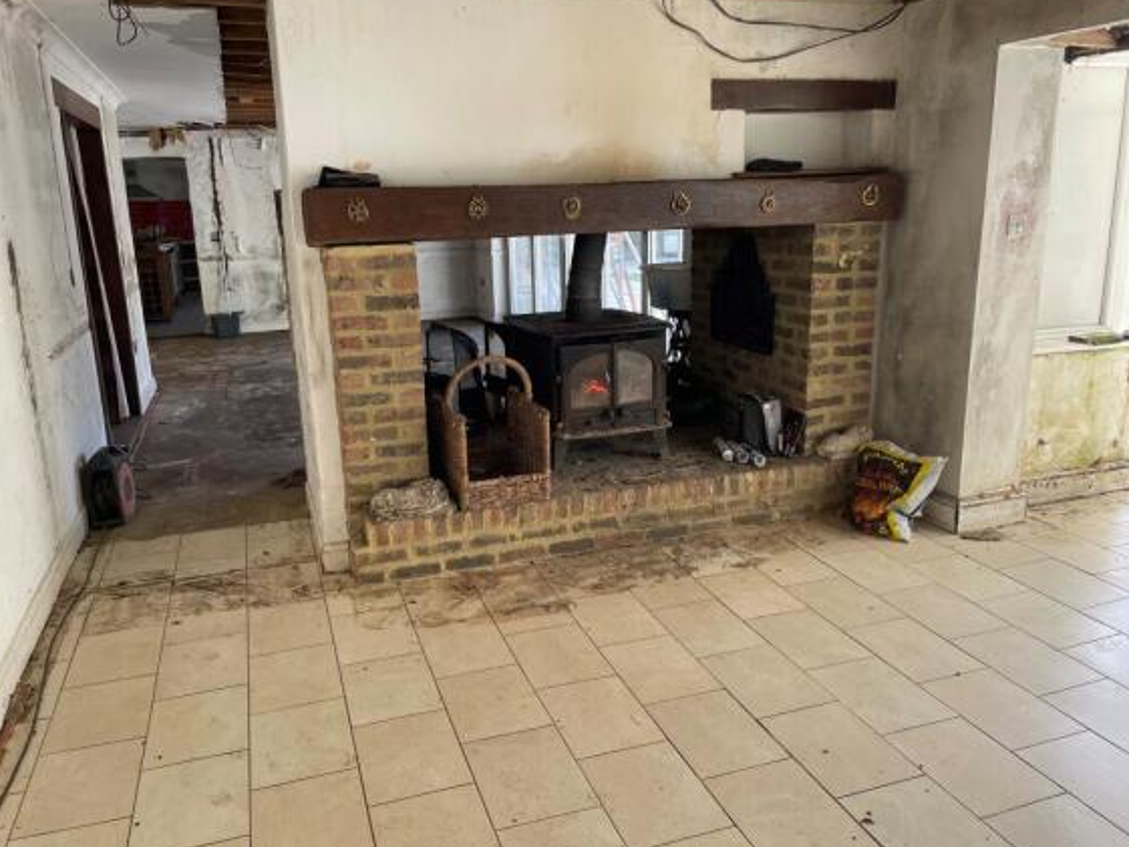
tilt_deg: -12.7
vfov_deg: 51.4
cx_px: 556
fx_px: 881
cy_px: 413
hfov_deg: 65.3
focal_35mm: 27
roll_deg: +1.2
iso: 100
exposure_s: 1/121
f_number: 1.6
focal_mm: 4.2
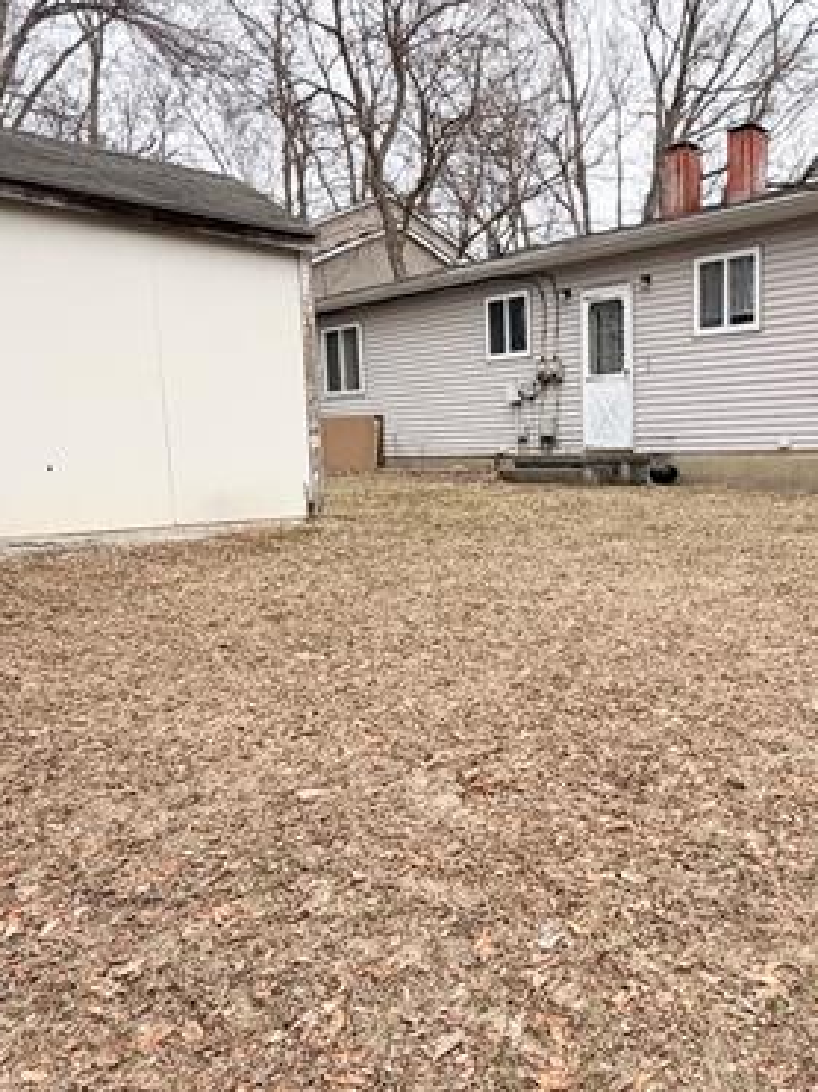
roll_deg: +0.5
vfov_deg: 61.6
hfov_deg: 46.1
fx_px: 914
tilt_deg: -7.4
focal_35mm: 29
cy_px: 589
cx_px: 633
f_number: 2.2
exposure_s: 1/760
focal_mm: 2.22
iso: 40
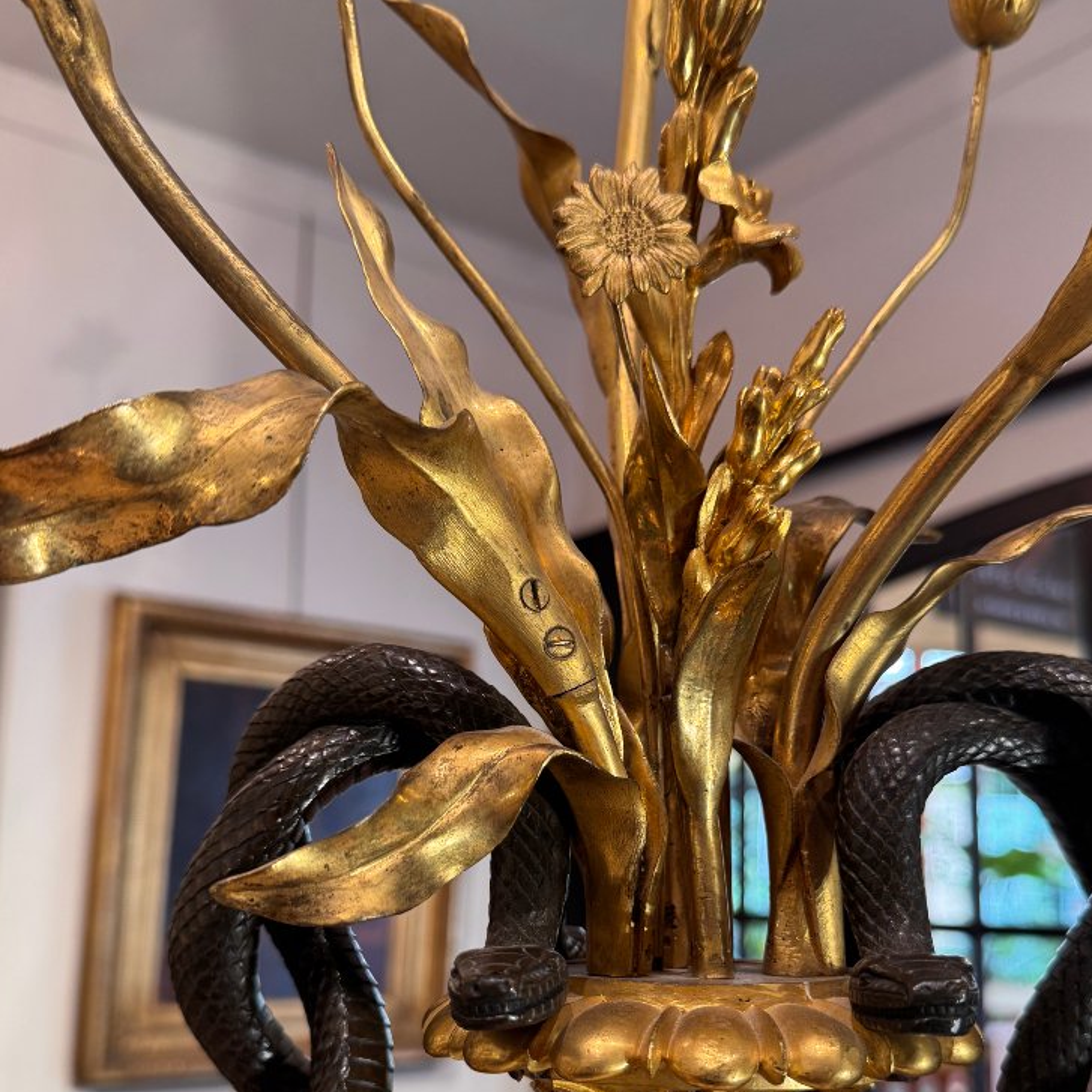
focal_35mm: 35
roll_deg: -1.5
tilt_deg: +8.0
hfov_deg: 47.1
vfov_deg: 46.5
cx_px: 616
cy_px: 730
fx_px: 1249
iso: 200
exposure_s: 1/50
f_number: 1.78
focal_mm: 6.76
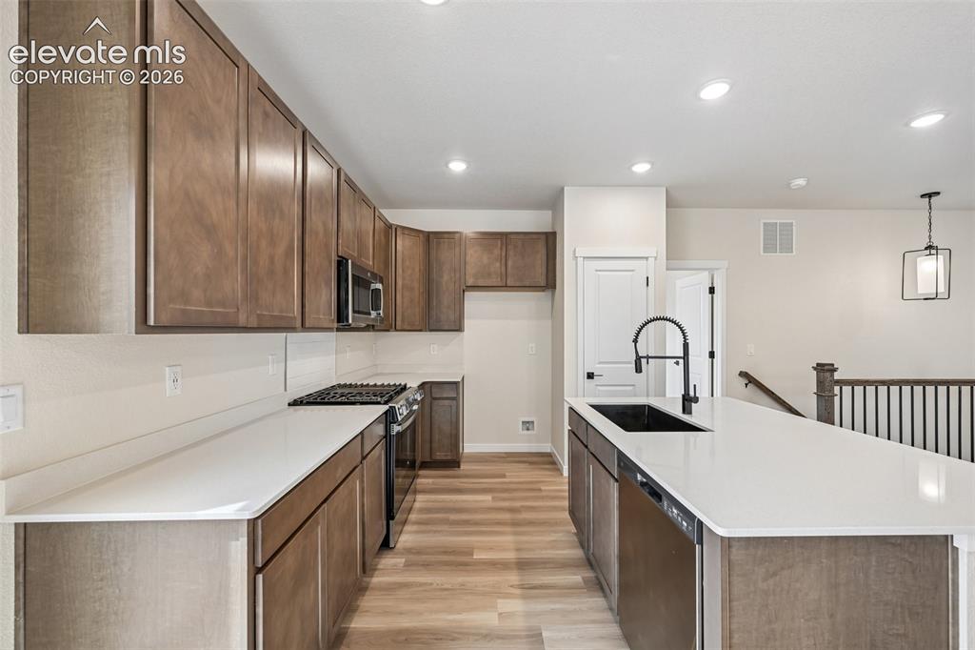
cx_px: 488
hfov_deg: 104.3
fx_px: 379
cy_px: 325
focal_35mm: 14
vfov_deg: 81.2
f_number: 9
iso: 320
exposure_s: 1/15
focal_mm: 14
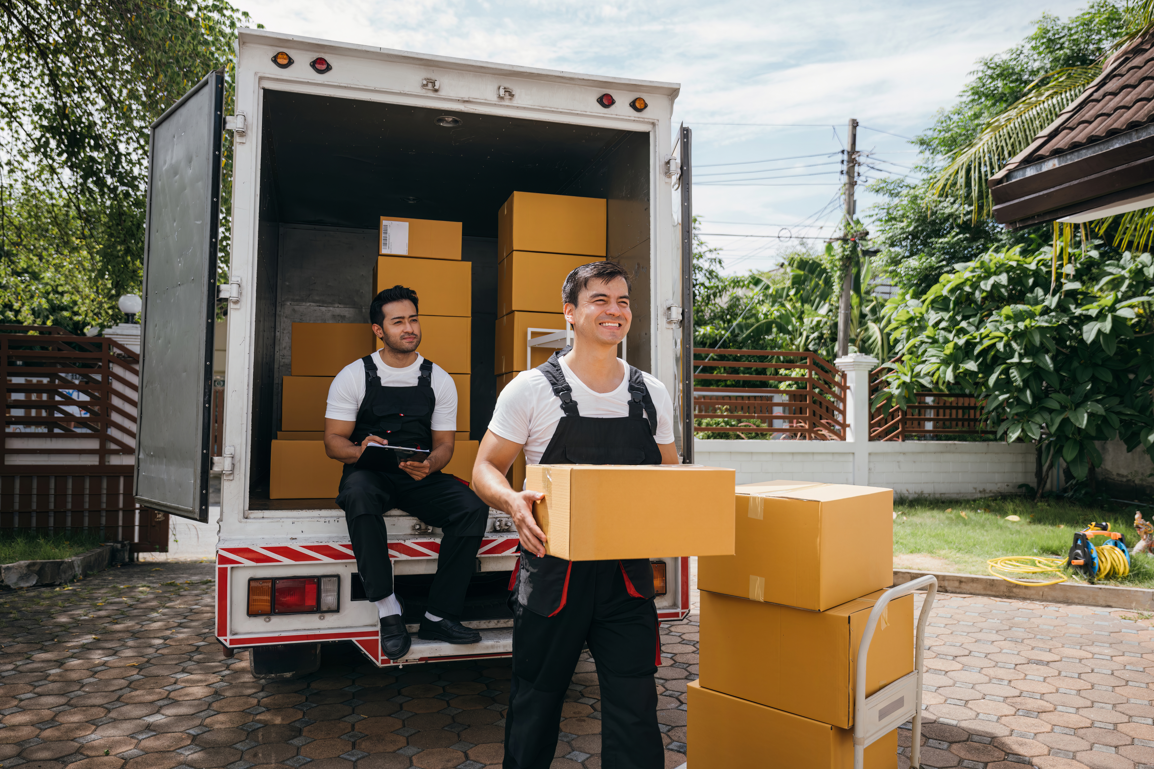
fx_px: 865
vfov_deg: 47.9
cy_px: 384
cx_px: 577
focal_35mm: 27
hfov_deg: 67.4
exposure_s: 1/1250
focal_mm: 27
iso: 200
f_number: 2.8
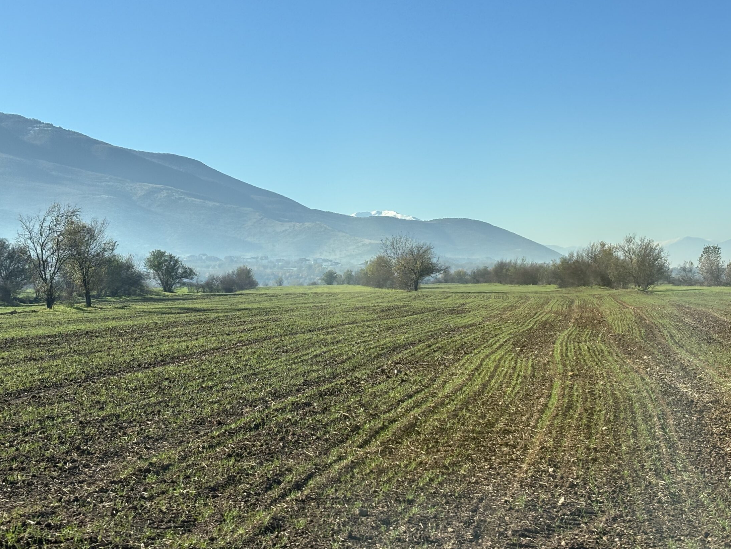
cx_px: 374
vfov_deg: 24.0
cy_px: 294
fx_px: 1288
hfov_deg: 31.7
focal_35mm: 61
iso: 32
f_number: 1.6
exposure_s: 1/1984
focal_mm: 5.96
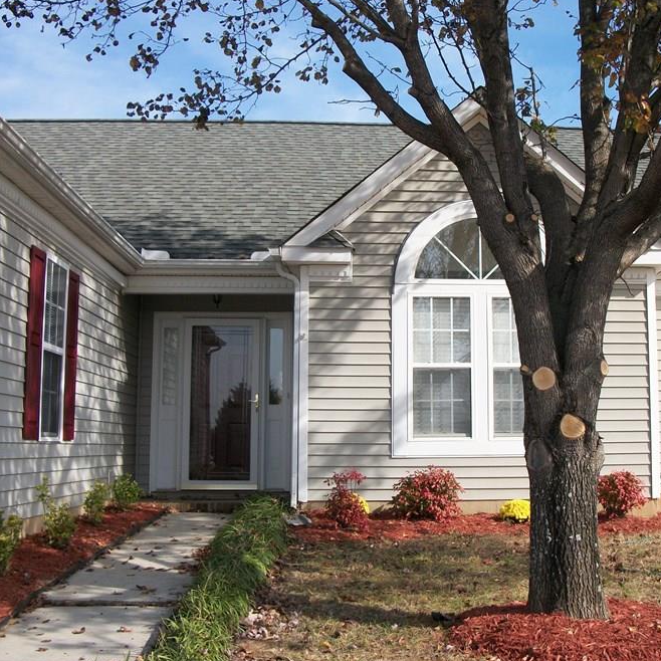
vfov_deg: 38.3
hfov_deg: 38.2
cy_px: 327
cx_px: 400
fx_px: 951
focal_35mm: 44
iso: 80
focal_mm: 5.7
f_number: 8.8
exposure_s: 1/160
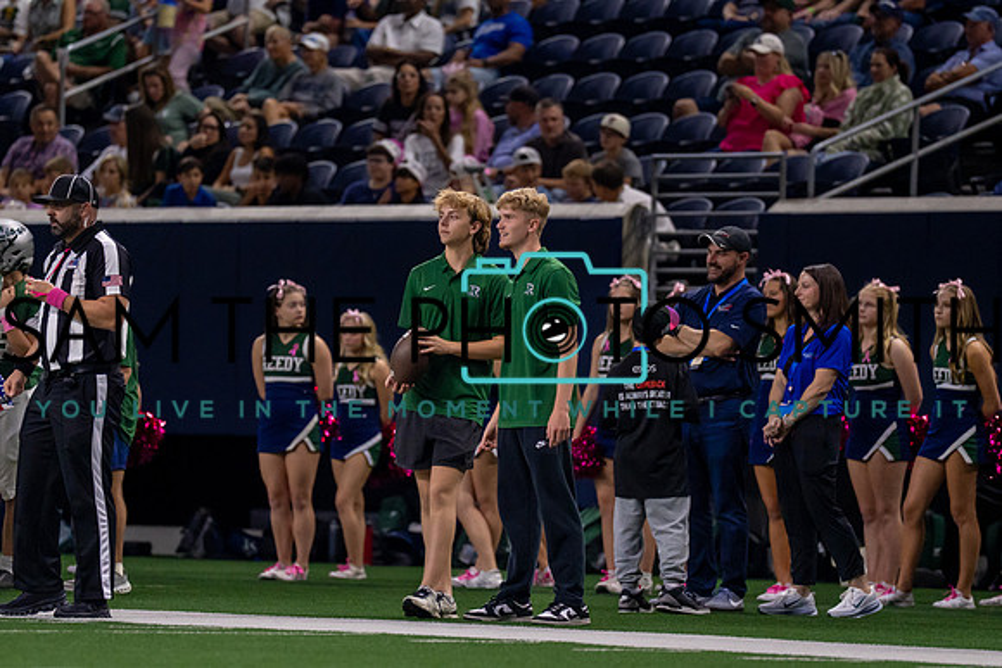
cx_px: 471
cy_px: 337
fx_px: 8920
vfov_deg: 4.3
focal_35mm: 320
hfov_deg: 6.4
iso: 2000
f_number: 2.8
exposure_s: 1/1000
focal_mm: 200
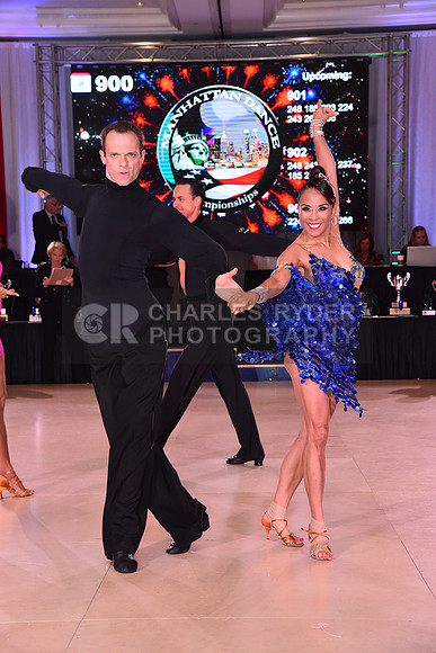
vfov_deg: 31.0
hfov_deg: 20.9
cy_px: 326
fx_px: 1180
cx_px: 218
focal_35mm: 65
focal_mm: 65
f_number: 7.1
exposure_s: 1/320
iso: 2500
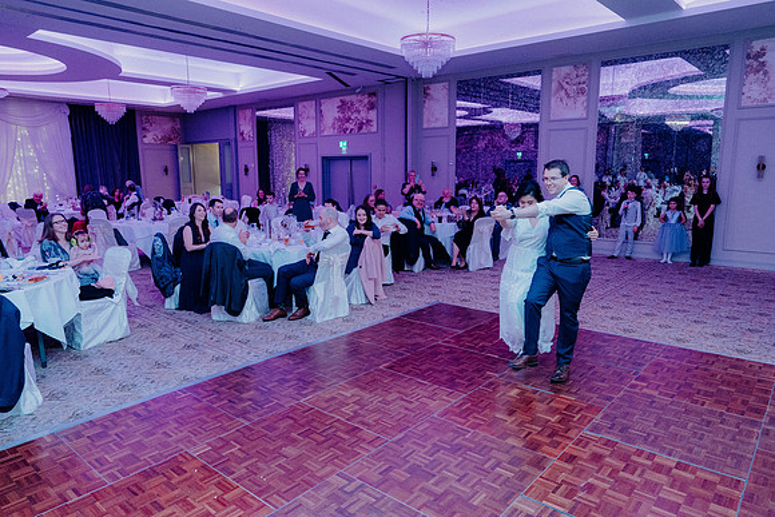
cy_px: 258
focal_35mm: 24
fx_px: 517
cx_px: 388
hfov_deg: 73.7
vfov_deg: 53.2
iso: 3200
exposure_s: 1/160
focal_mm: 24
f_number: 3.5
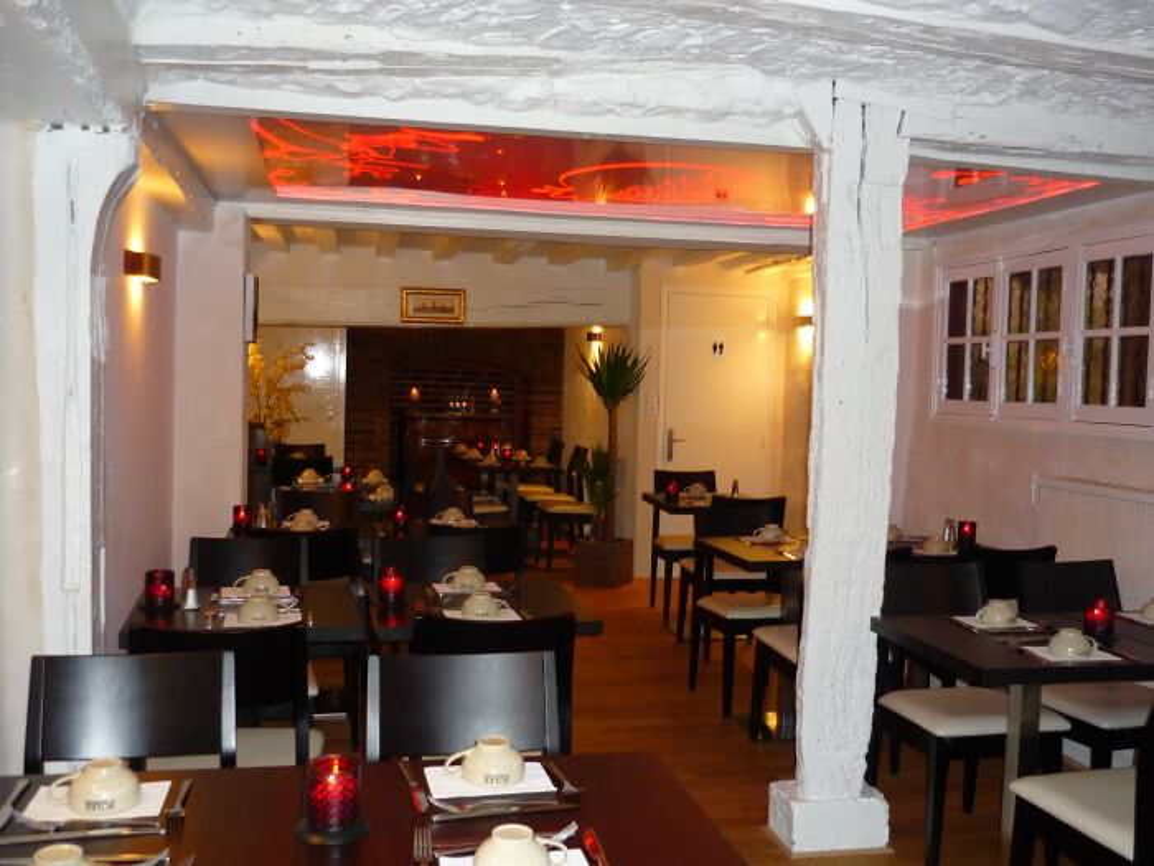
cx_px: 577
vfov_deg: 42.9
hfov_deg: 55.4
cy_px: 433
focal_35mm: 33
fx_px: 1100
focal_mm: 5.5
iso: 250
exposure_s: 1/30
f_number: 2.8
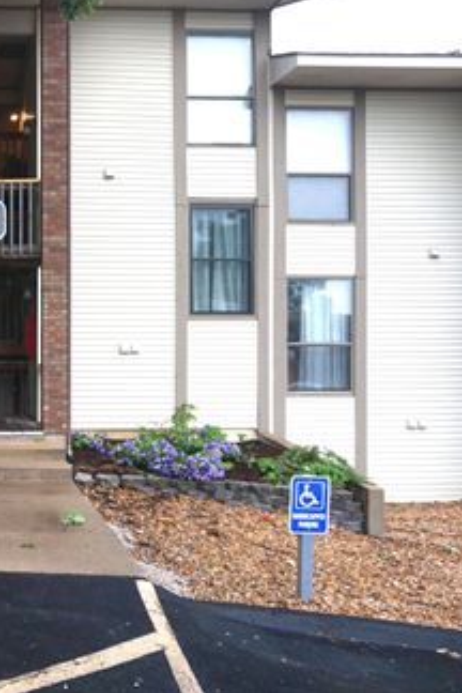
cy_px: 342
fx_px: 712
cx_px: -24
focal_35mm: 37
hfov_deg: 32.4
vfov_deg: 51.9
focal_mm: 16
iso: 800
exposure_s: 1/160
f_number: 4
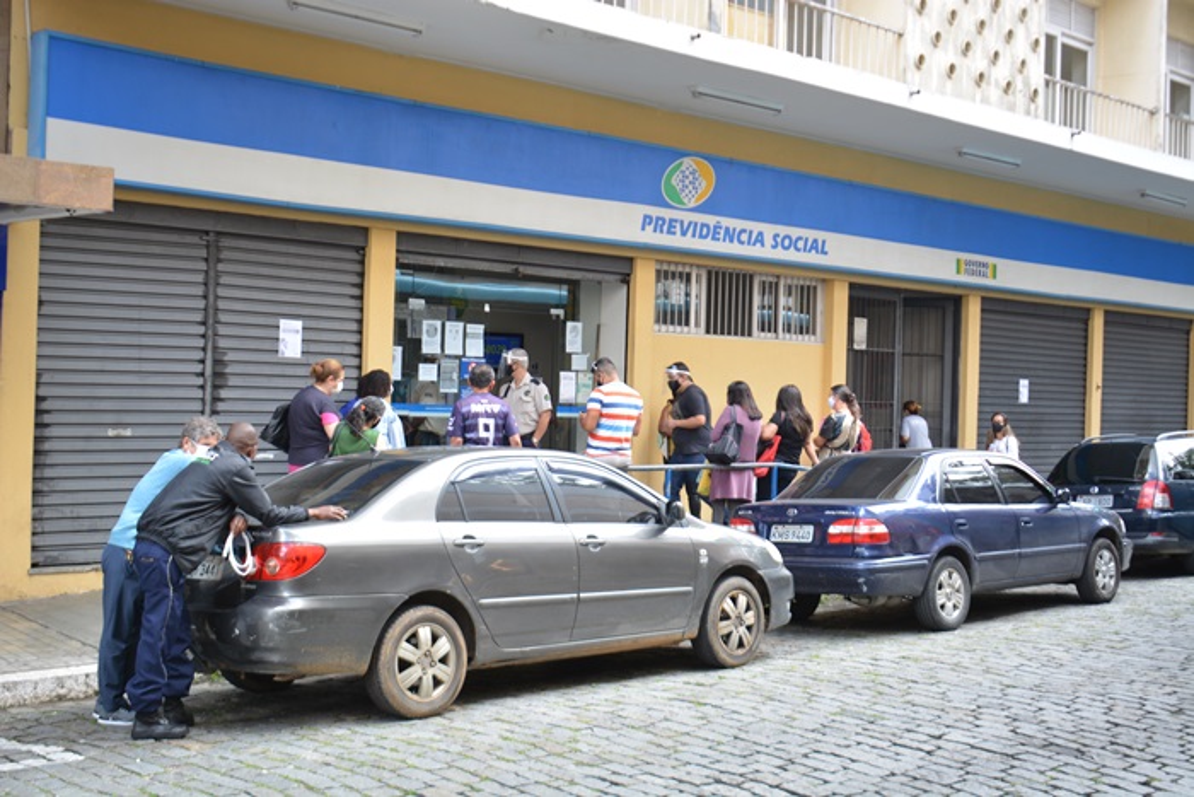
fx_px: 1542
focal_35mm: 46
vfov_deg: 29.0
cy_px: 398
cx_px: 597
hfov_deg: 42.3
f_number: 4.5
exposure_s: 1/80
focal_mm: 31
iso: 160
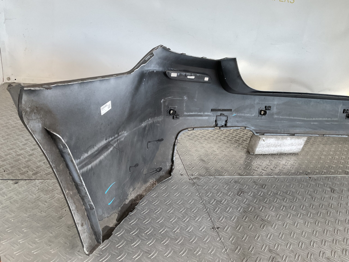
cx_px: 174
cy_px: 131
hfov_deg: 61.7
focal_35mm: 29
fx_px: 292
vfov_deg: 48.2
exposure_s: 1/120
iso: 64
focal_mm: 3
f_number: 1.8
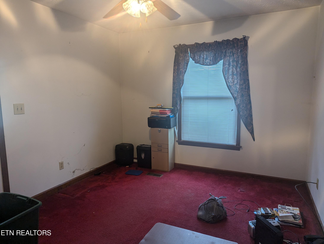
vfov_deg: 56.9
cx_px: 162
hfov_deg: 71.5
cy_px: 122
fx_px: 225
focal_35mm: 24
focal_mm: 6.81
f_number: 1.85
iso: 44
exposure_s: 1/30
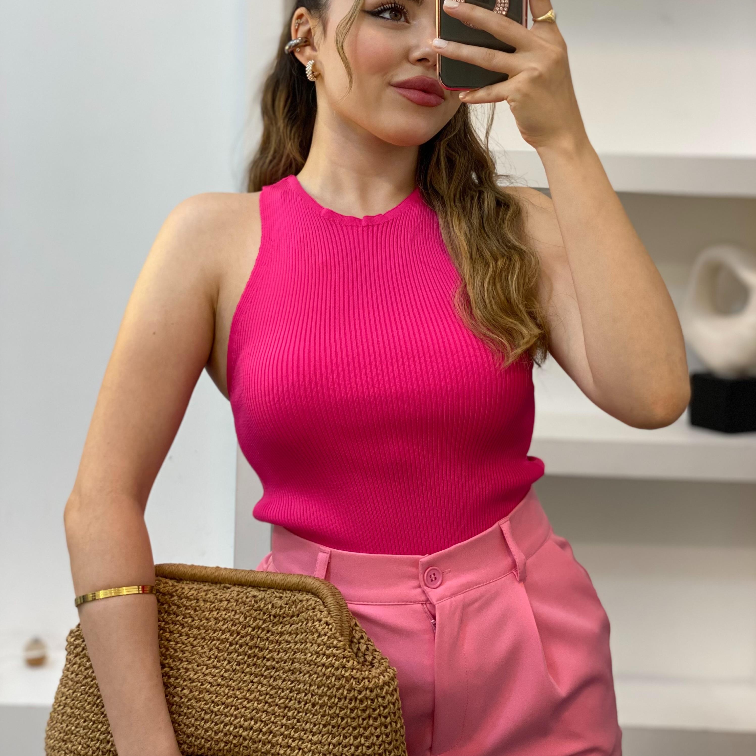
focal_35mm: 62
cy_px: 249
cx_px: 378
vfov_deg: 27.5
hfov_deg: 27.7
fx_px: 1532
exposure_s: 1/100
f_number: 2
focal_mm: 6
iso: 100
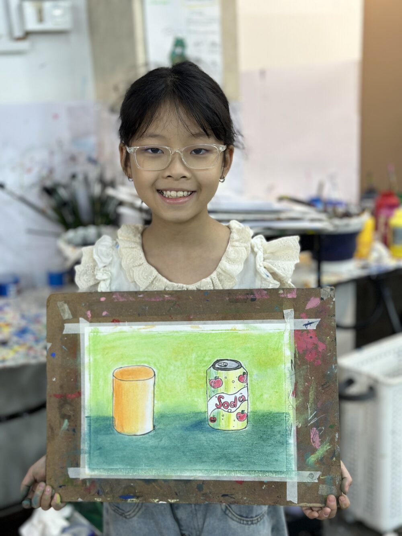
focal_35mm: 48
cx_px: 201
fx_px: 743
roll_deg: +2.0
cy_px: 268
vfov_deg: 39.7
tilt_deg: -15.3
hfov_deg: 30.3
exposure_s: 1/100
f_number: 1.78
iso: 125
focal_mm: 6.86
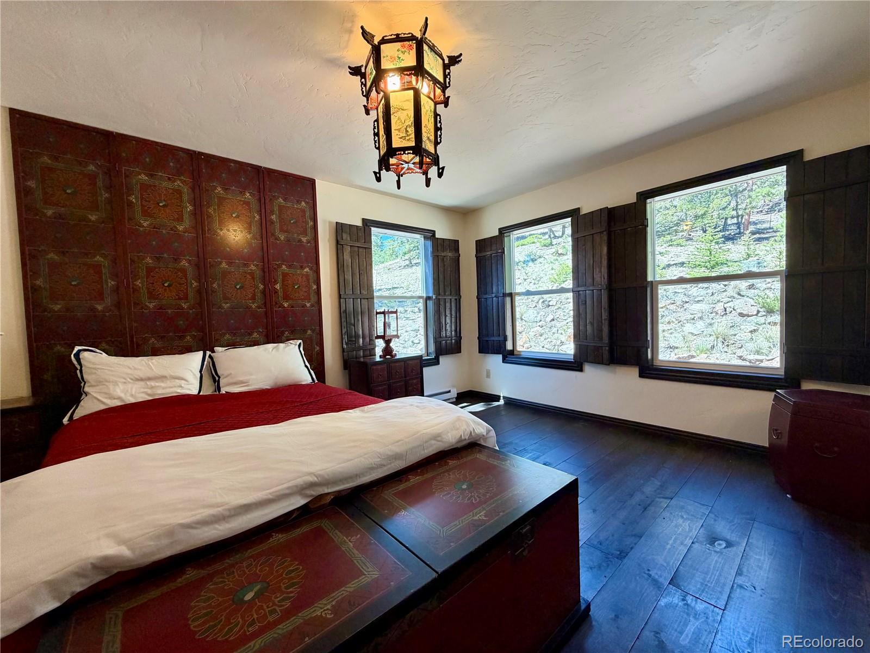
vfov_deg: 85.7
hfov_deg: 102.1
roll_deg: +2.1
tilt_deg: -2.6
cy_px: 326
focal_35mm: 14
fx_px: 352
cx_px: 435
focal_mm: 2.22
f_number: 2.2
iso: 200
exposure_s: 1/120
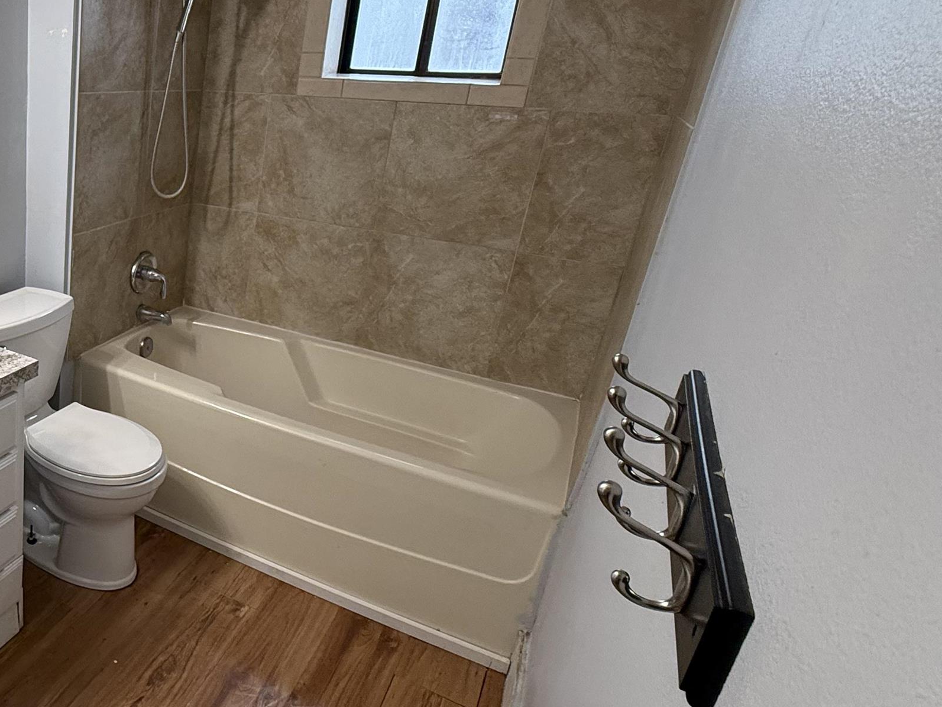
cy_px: 320
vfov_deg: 51.3
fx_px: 735
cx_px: 56
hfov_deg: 54.7
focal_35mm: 27
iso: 200
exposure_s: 1/120
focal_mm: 2.22
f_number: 2.2
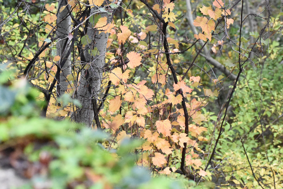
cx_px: 142
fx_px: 1002
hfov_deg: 16.1
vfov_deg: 10.8
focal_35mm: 128
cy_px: 94
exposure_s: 1/8000
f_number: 4
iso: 16000
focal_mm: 85
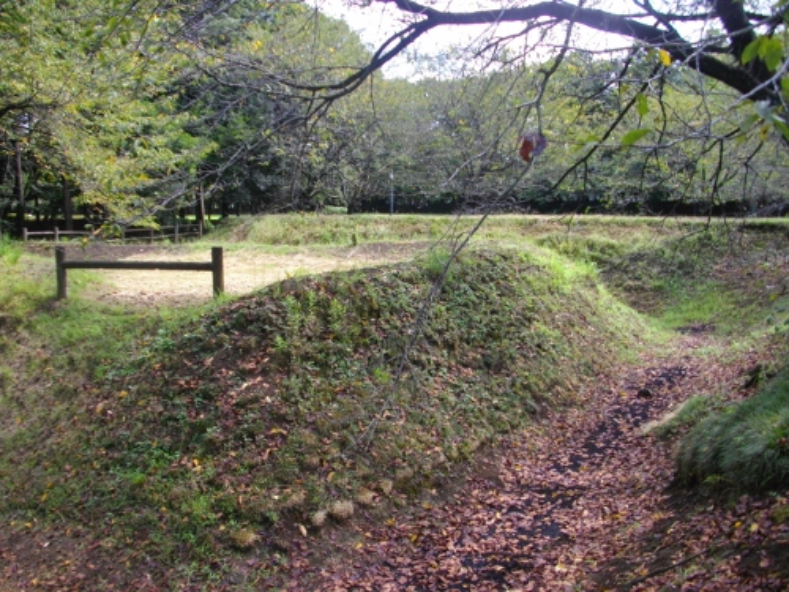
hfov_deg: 56.8
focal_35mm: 32
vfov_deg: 44.2
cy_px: 296
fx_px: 729
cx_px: 394
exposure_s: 1/250
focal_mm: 5.7
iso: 100
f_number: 2.9
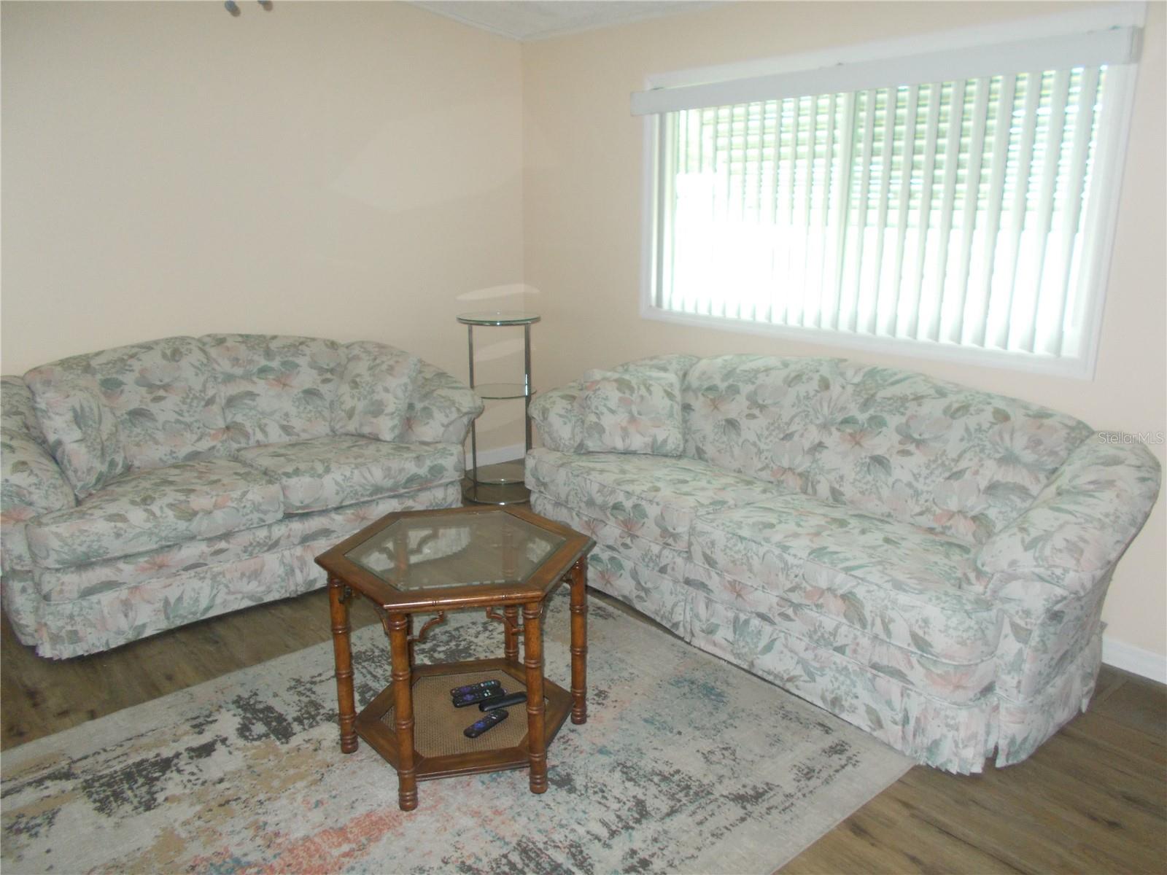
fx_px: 877
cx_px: 584
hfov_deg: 67.3
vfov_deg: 53.1
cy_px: 438
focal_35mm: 26
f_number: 3.2
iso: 250
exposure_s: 1/25
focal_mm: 4.6
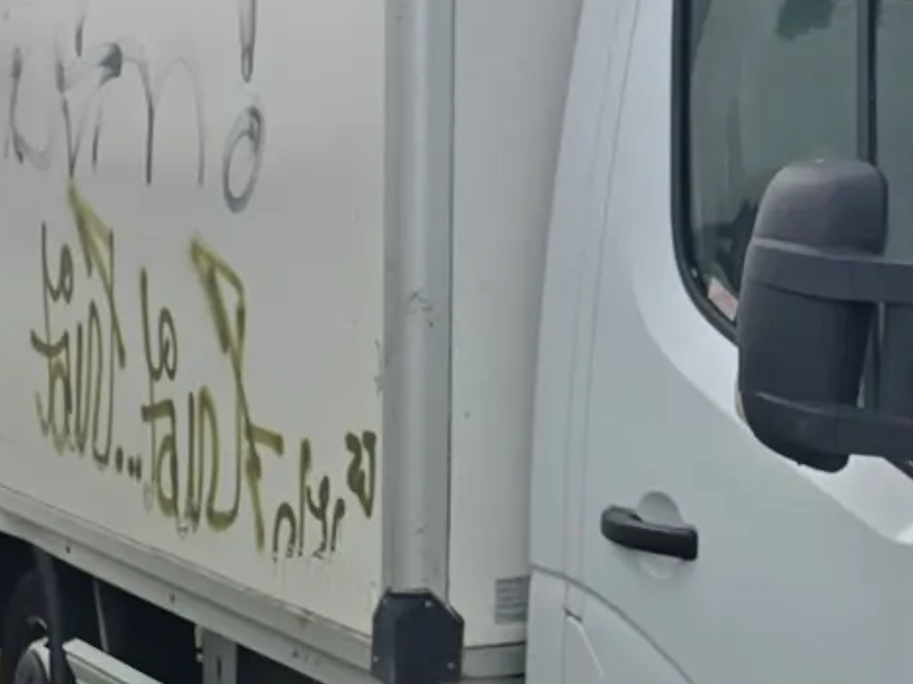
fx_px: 2478
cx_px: 1220
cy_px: 461
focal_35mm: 94
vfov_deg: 15.7
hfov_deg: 19.2
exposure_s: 1/773
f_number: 1.7
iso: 12
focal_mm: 6.3
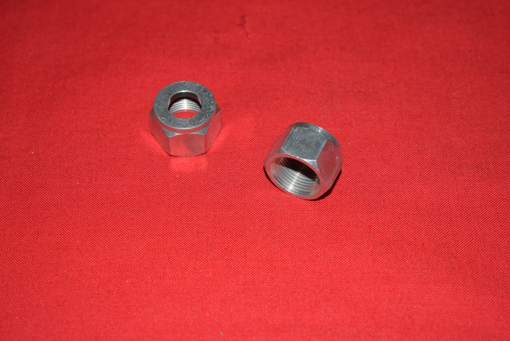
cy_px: 170
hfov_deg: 26.0
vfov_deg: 17.5
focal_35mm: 78
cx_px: 255
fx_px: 1106
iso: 400
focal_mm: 52
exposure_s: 1/200
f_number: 5.6
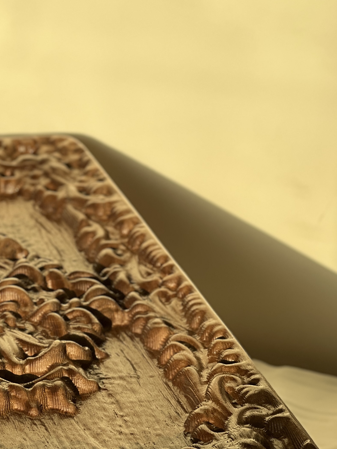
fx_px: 1922
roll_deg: -2.0
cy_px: 323
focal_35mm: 148
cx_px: 22
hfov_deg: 10.0
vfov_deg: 13.3
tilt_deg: -18.1
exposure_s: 1/121
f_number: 2.8
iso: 25
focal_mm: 9
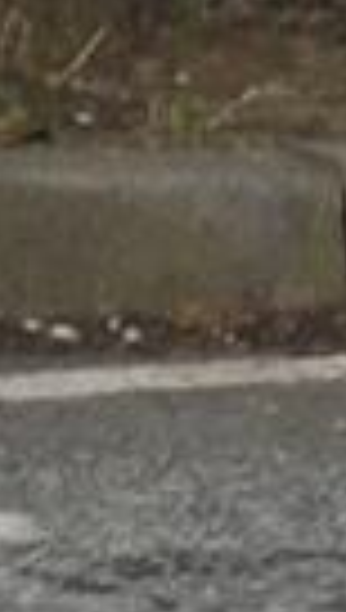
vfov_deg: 1.2
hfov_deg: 0.7
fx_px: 28743
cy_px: -1188
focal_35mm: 1771
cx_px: -2058
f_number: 2.8
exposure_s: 1/200
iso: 160
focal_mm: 120
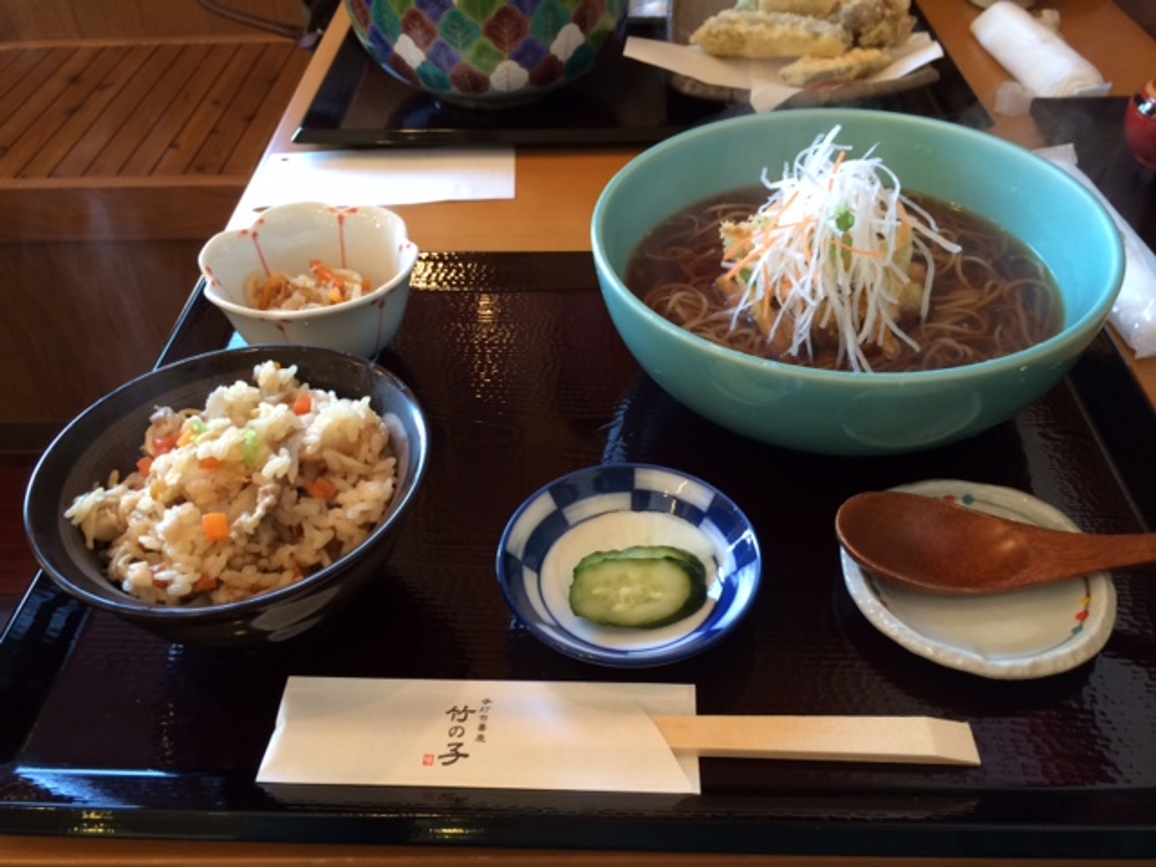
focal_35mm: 30
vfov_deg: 46.8
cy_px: 434
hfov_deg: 60.0
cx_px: 578
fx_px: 1002
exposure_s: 1/30
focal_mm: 4.12
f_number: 2.2
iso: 80
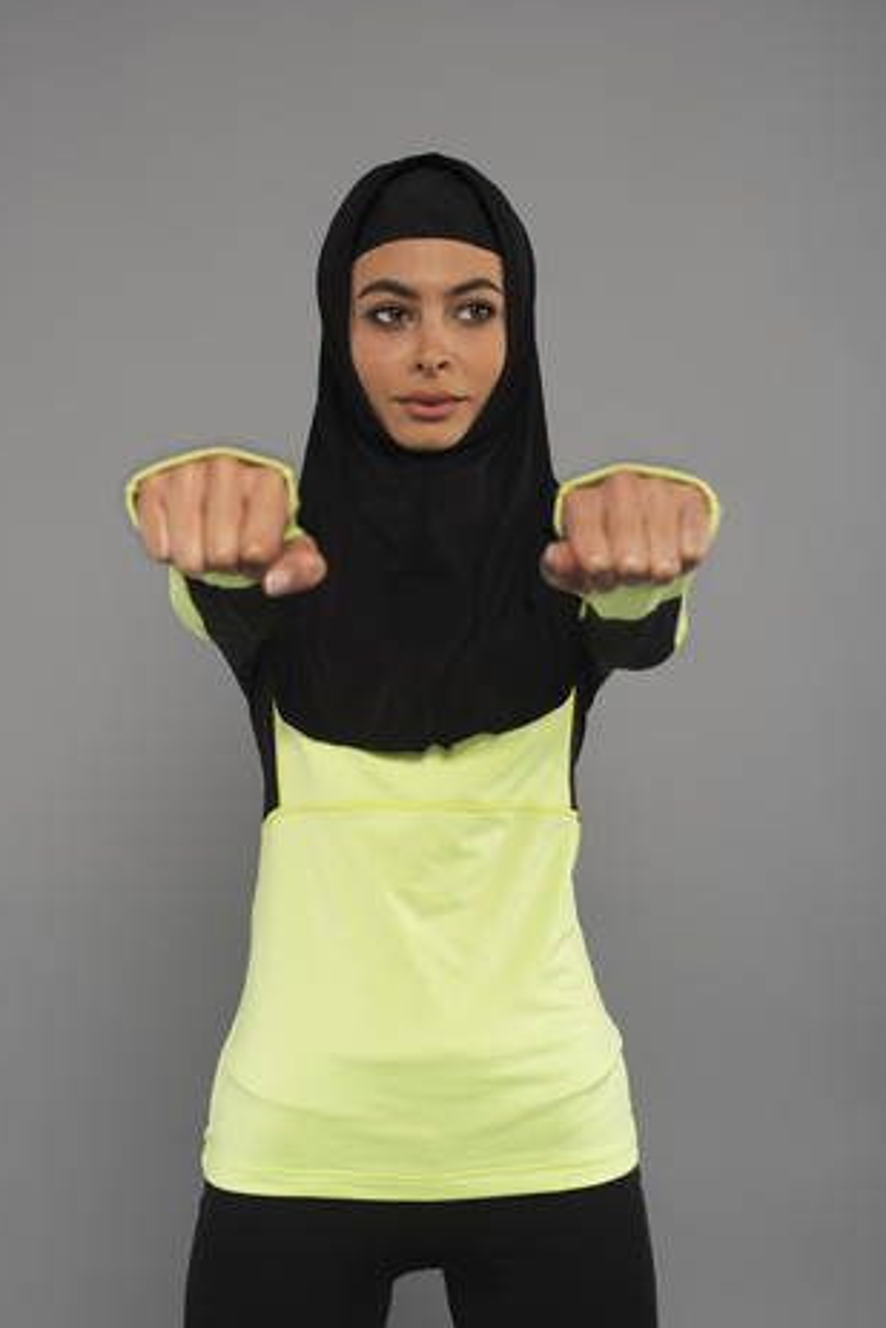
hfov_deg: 25.1
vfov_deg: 36.9
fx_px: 1992
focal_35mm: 54
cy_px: 691
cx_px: 419
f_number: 5
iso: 100
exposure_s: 1/200
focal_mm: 50
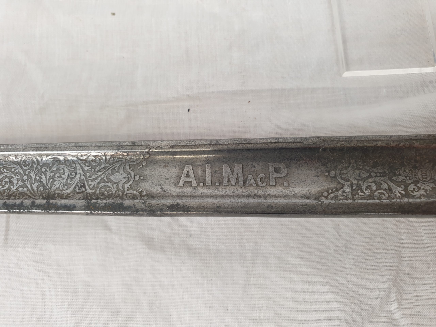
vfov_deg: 53.1
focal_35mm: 26
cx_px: 218
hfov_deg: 67.3
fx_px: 327
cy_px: 164
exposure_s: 1/50
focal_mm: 4.3
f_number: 2.4
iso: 64
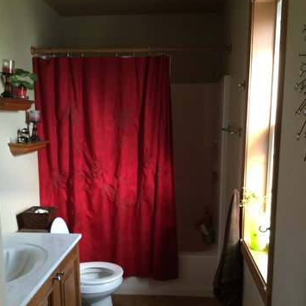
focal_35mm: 37
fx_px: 370
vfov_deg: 44.6
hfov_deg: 44.9
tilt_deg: -12.0
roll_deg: +0.6
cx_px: 152
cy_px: 189
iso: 80
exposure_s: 1/30
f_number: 2.4
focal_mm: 3.3
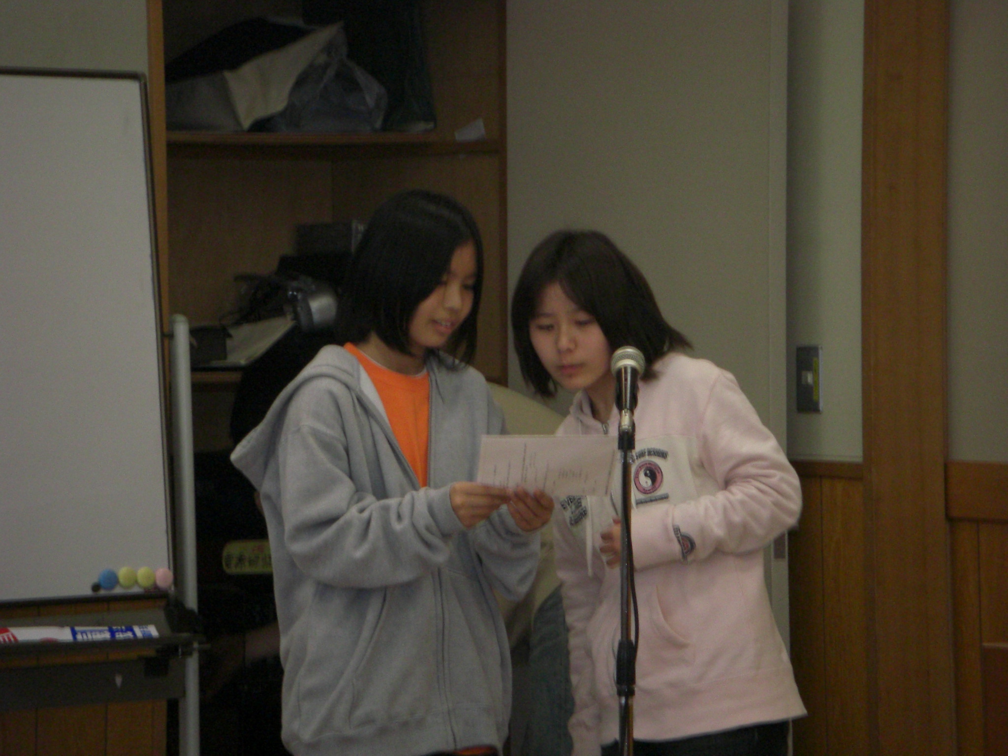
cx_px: 504
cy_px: 378
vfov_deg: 7.1
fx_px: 6115
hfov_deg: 9.4
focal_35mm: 210
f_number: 4.7
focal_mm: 34.7
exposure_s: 1/60
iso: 200
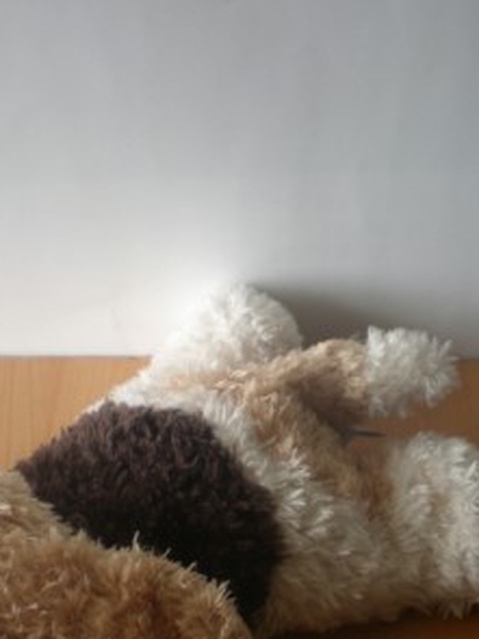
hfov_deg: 21.9
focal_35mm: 67
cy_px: 490
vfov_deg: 28.5
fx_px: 1237
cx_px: 184
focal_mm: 6.3
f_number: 3.1
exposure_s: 1/66.8
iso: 88
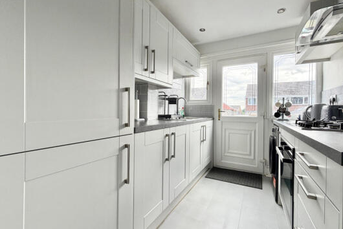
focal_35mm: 16
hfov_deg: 96.5
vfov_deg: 73.8
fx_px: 153
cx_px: 183
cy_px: 112
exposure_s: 1/121
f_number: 2.2
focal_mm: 2.22
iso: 80
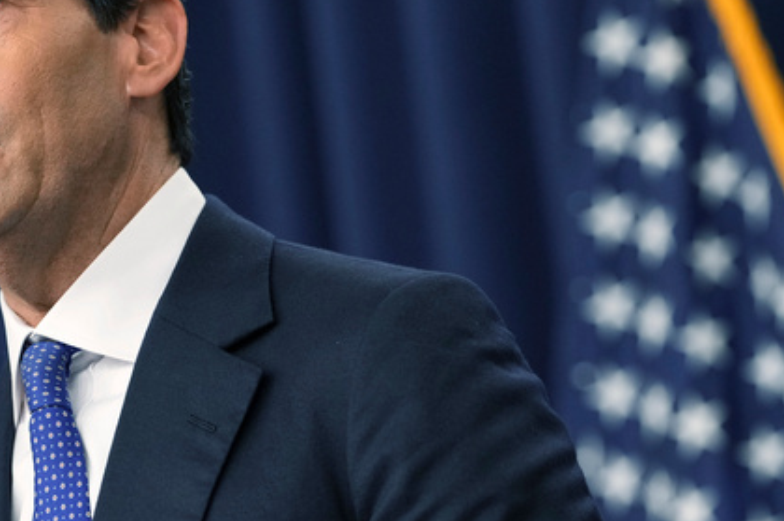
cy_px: 327
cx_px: 571
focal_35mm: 349
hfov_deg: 5.9
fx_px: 7592
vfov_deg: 3.9
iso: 2000
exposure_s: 1/500
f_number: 2.8
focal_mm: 143
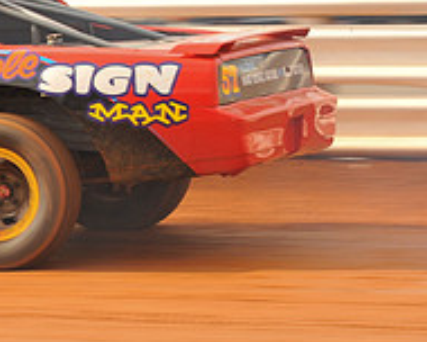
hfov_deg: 3.9
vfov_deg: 3.2
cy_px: 81
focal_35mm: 488
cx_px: -214
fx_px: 6167
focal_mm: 170
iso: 400
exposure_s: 1/320
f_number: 10
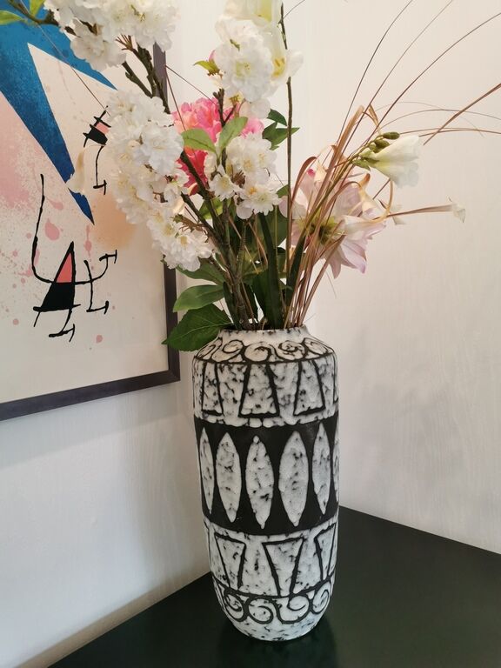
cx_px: 250
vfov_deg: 65.3
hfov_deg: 51.4
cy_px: 334
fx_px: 521
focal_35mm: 27
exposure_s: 1/100
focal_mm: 5.58
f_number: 1.8
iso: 160
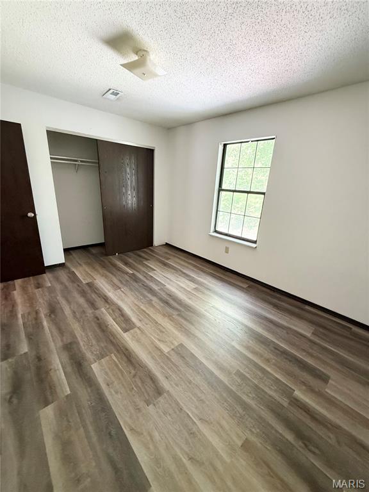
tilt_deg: -12.9
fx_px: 199
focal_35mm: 14
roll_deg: -3.6
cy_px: 246
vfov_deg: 102.1
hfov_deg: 85.7
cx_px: 184
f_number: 2.2
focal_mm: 2.22
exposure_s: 1/76
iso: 320
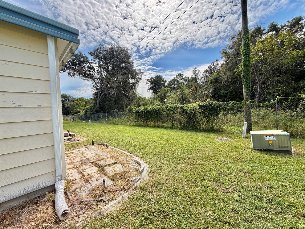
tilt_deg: -1.8
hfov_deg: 102.1
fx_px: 123
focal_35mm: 14
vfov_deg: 85.7
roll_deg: +2.1
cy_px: 114
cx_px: 152
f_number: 2.2
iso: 25
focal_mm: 2.22
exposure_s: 1/942
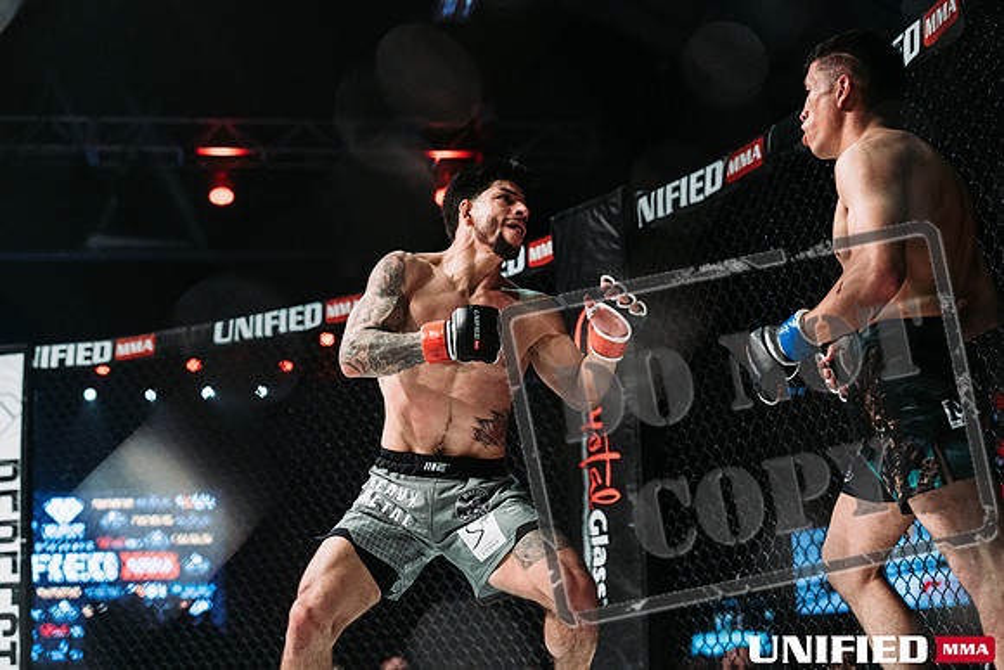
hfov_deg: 34.5
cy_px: 335
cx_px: 502
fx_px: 1618
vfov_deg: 23.4
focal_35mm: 58
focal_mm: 58
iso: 2500
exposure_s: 1/1000
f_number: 2.8
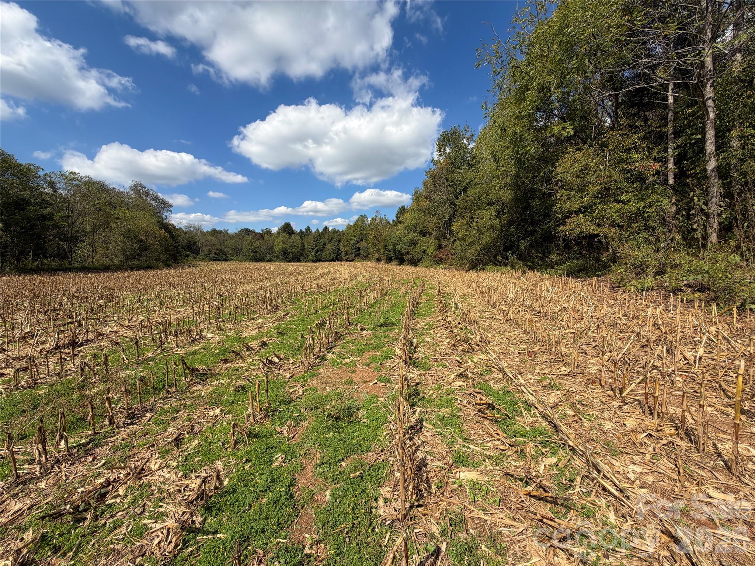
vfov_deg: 85.7
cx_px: 378
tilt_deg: -3.9
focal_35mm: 14
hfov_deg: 102.1
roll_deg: +0.8
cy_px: 283
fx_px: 305
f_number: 2.2
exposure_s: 1/928
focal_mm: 2.22
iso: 20
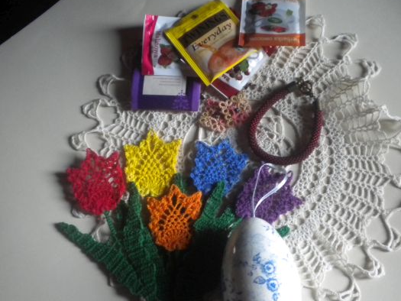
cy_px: 149
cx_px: 217
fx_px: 463
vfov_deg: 36.0
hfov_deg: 46.7
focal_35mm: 40
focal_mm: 6.3
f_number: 3.1
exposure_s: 1/29.5
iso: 400
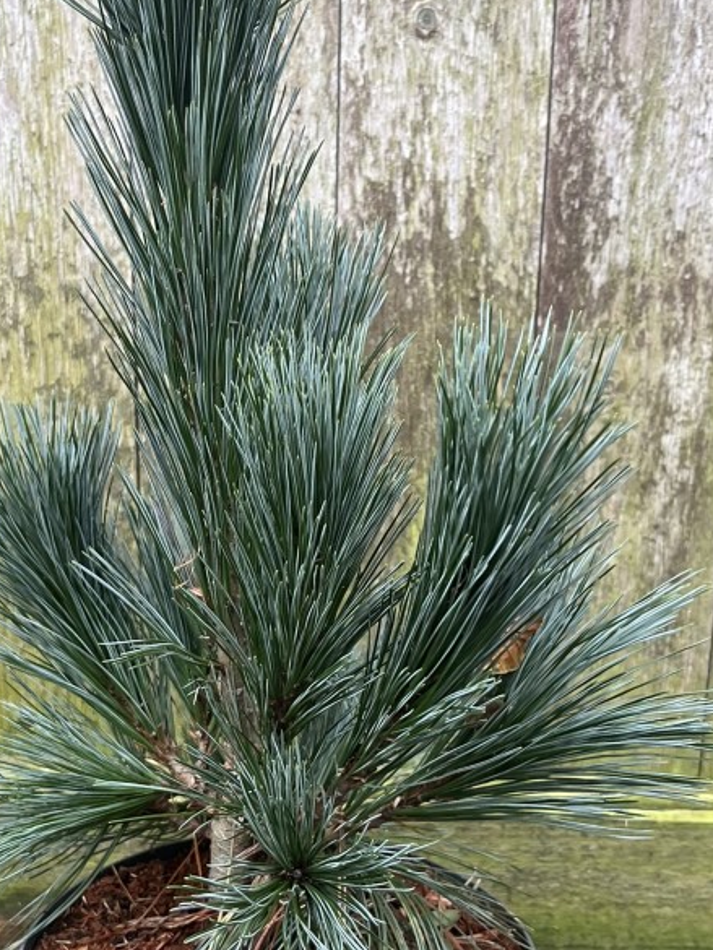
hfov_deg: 30.2
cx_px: 299
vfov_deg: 39.5
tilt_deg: -17.6
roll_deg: -1.7
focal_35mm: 48
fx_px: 1318
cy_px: 555
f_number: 1.6
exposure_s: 1/122
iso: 80
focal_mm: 5.1
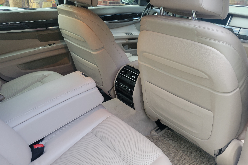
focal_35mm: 30
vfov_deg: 43.6
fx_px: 207
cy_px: 78
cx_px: 119
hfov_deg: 61.9
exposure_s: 1/50
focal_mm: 5.4
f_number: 1.8
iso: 125
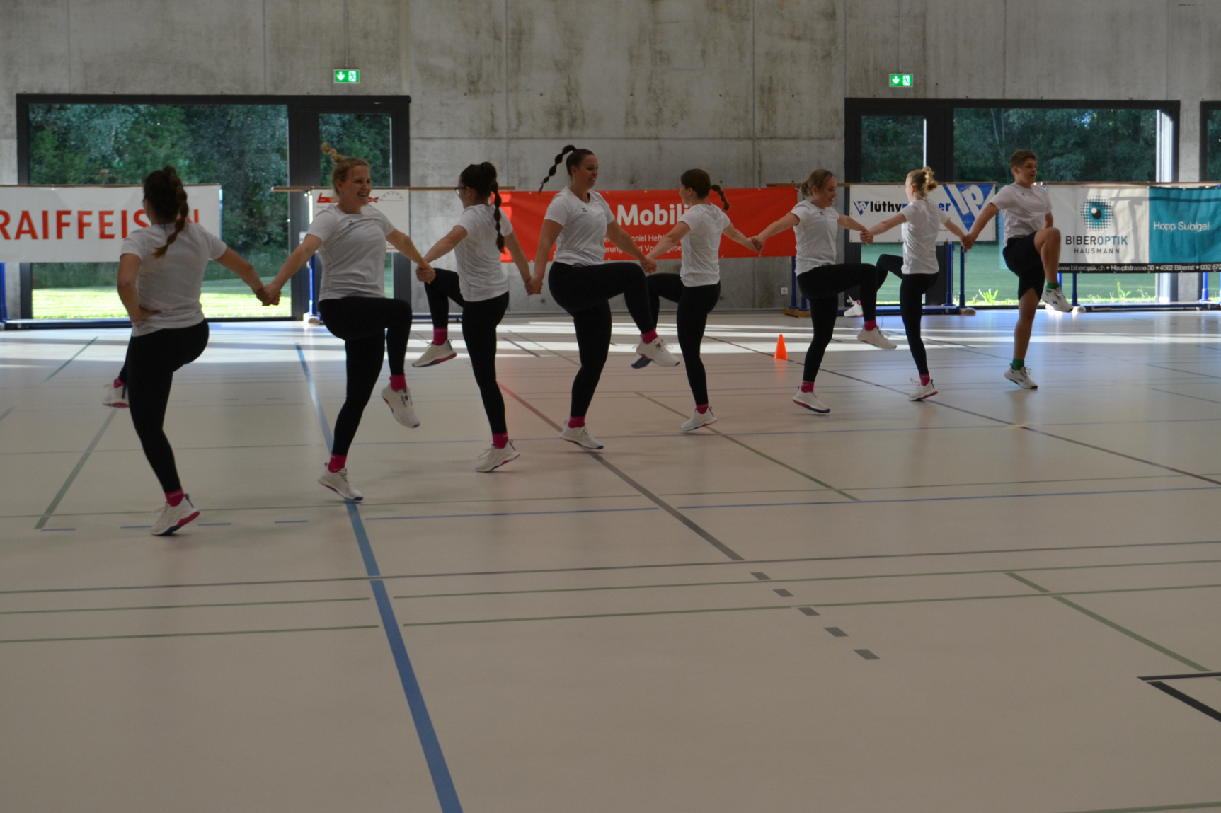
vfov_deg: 23.7
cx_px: 646
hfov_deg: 35.1
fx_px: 1933
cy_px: 347
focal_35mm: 57
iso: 360
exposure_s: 1/125
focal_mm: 32
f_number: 5.6
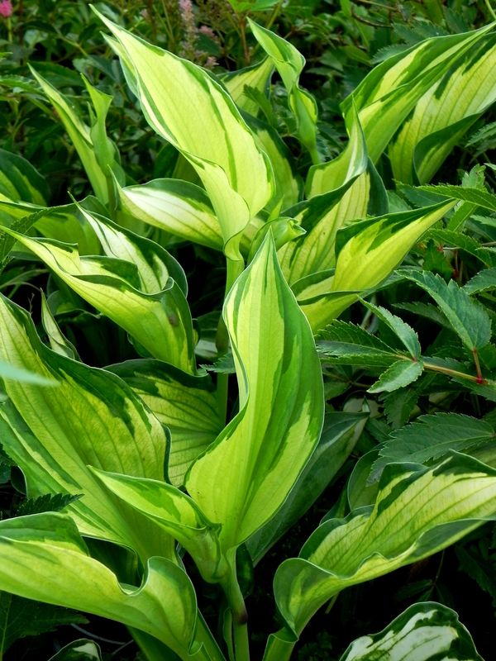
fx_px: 1433
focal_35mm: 75
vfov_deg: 26.0
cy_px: 330
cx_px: 248
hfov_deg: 19.6
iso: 160
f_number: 5
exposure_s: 1/80
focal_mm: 13.4
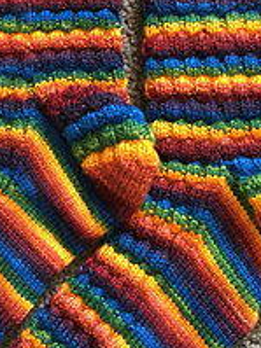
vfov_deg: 26.4
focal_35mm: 73
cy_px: 93
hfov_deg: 20.0
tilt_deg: -87.1
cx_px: 74
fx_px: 735
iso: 200
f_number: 2.2
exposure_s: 1/15
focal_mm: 4.15
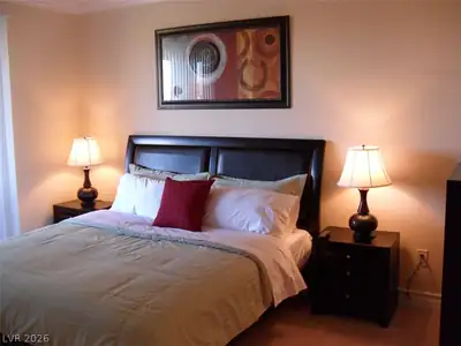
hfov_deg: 52.6
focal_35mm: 35
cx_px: 230
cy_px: 173
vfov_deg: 40.7
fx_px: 466
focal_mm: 6.3
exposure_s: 1/45
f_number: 3
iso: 200
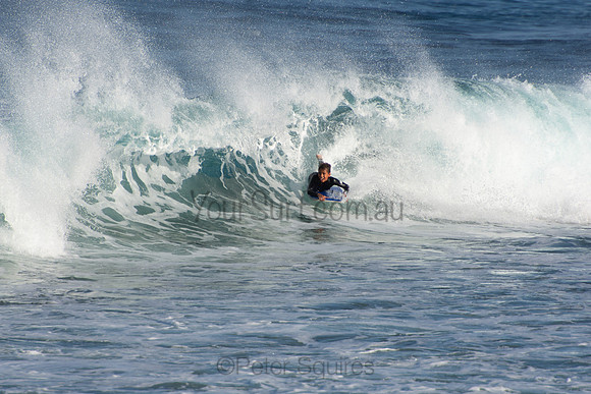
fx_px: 9852
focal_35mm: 600
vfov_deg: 2.3
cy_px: 197
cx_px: 296
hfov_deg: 3.4
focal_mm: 400
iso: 250
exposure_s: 1/1600
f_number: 5.6
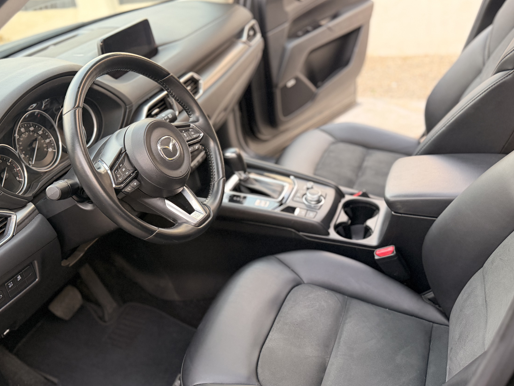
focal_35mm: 31
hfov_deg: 58.1
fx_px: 460
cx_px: 221
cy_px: 212
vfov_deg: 45.4
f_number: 1.78
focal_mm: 6.76
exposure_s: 1/60
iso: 320
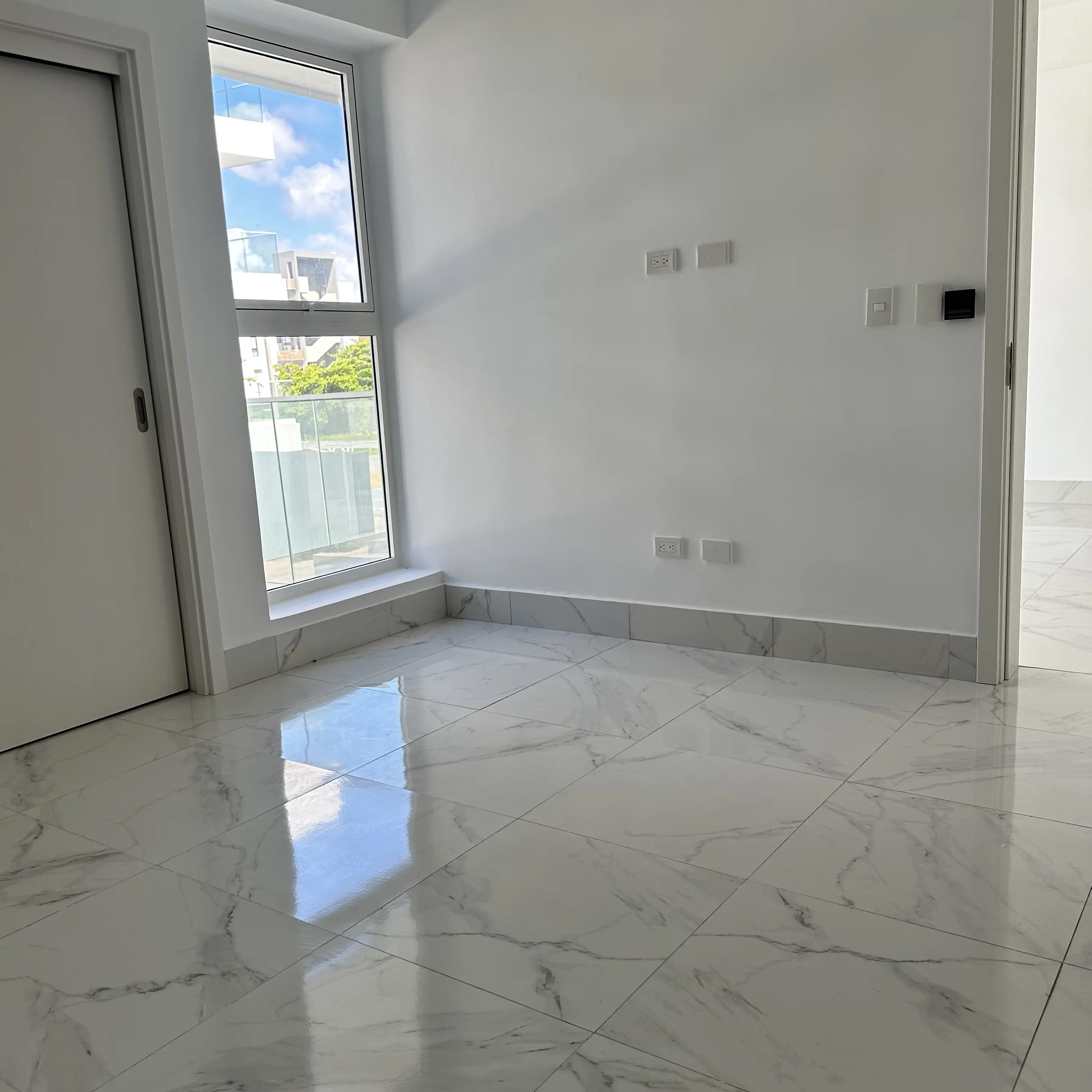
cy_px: 565
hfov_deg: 55.6
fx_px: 1035
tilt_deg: -10.2
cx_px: 533
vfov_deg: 55.6
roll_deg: +3.2
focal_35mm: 29
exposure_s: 1/623
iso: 80
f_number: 1.78
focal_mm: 6.86
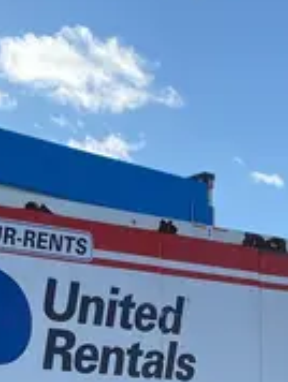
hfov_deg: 13.8
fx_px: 1184
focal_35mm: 107
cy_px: 574
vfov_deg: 16.7
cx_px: 92
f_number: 1.8
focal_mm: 4.25
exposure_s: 1/2105
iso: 32
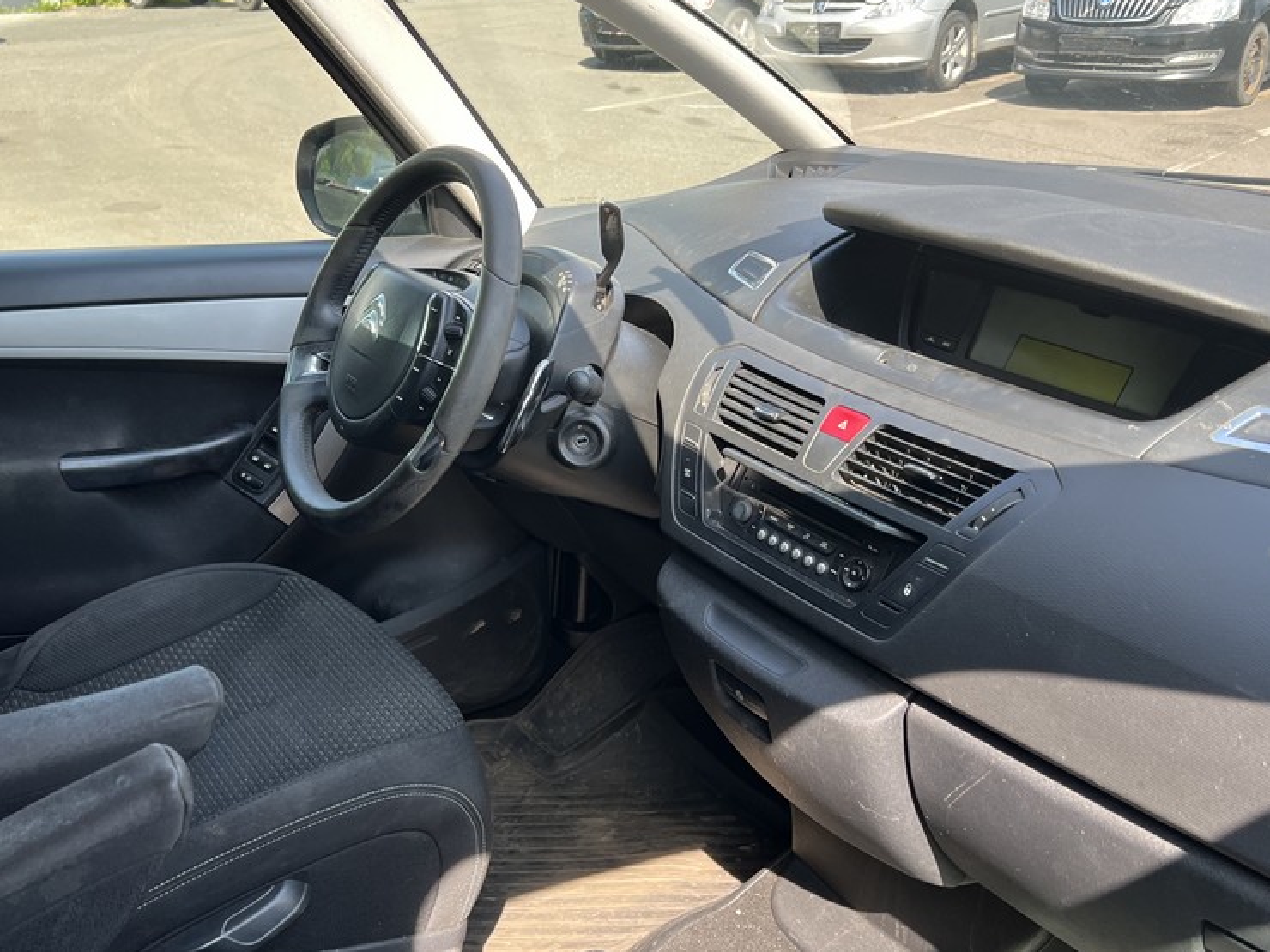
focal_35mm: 36
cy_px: 578
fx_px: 1321
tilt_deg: -26.1
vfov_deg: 39.5
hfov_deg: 51.3
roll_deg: +1.3
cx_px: 577
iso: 50
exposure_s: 1/308
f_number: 1.5
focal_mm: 5.7
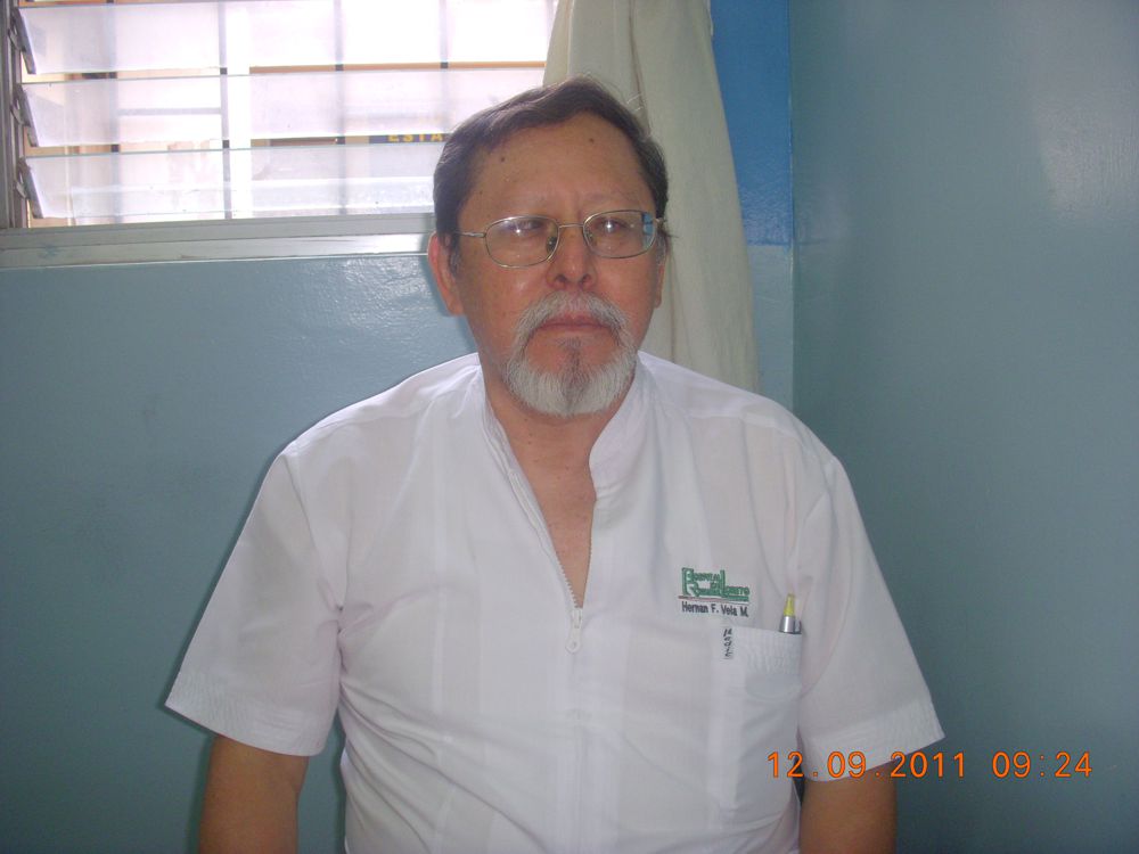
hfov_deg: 49.0
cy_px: 427
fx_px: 1250
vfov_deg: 37.7
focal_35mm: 38
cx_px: 570
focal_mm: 6.3
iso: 200
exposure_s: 1/25
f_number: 3.3
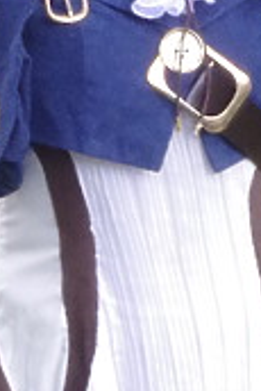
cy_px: 130
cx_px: 145
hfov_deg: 4.8
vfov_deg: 7.2
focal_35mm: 286
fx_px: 3104
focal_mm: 28
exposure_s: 1/40
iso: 2000
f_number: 4.5
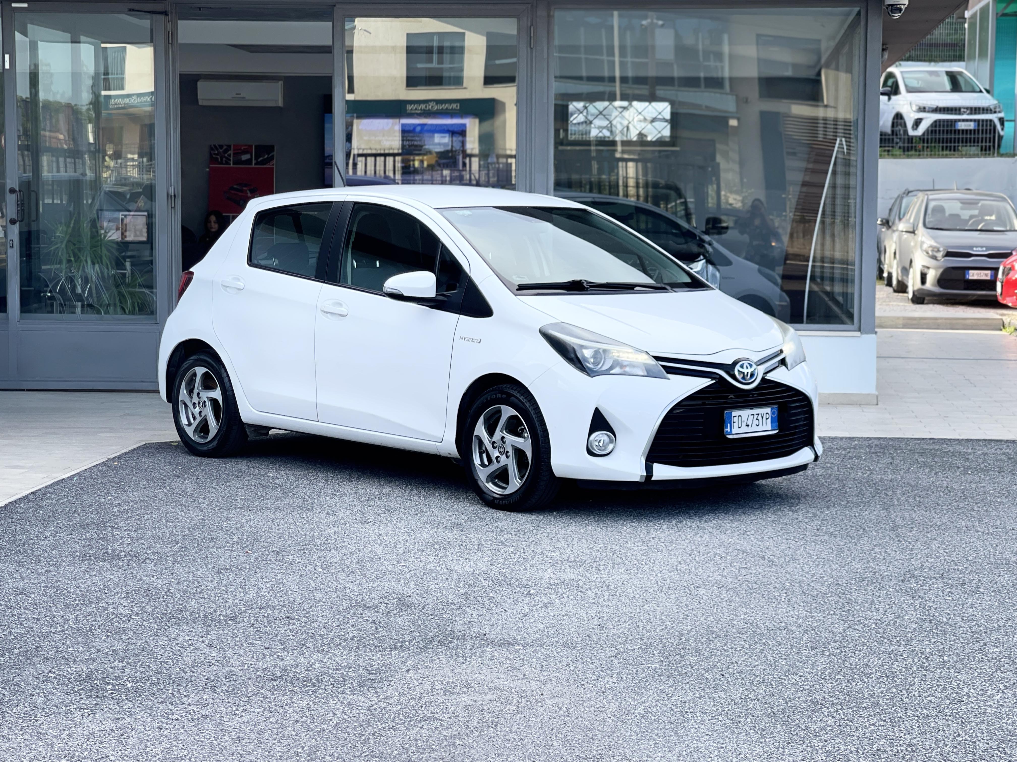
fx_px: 1880
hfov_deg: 30.3
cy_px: 381
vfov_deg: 22.9
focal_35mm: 64
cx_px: 508
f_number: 2.2
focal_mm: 7.5
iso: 25
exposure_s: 1/186
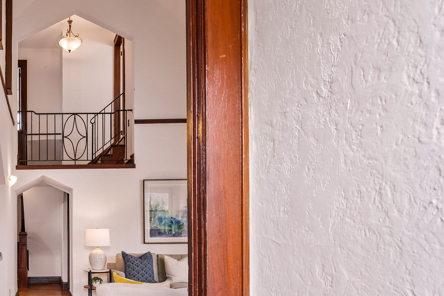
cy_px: 229
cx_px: 31
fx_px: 370
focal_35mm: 30
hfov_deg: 52.9
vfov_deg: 42.0
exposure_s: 1/10
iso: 400
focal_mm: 16
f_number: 8
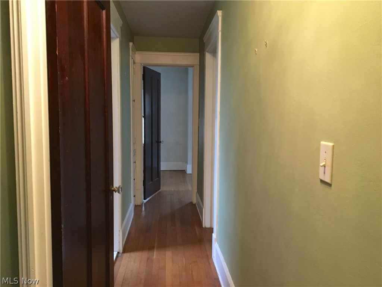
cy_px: 144
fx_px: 320
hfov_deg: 61.7
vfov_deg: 48.2
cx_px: 191
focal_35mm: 29
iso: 200
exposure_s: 1/15
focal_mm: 4.15
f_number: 2.2
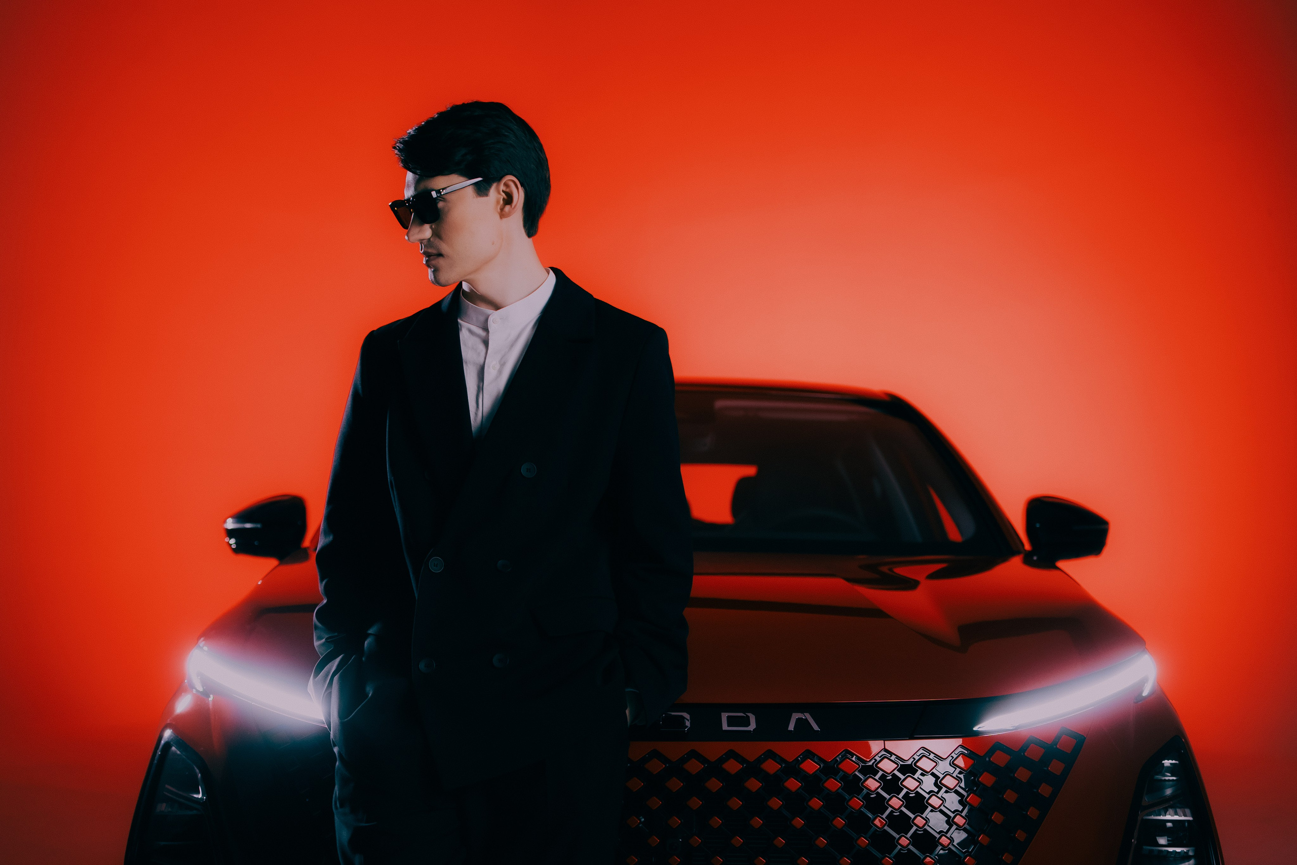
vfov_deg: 25.9
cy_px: 443
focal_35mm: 52
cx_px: 648
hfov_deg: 38.0
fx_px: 1882
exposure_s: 1/60
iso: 1250
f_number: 2.8
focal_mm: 51
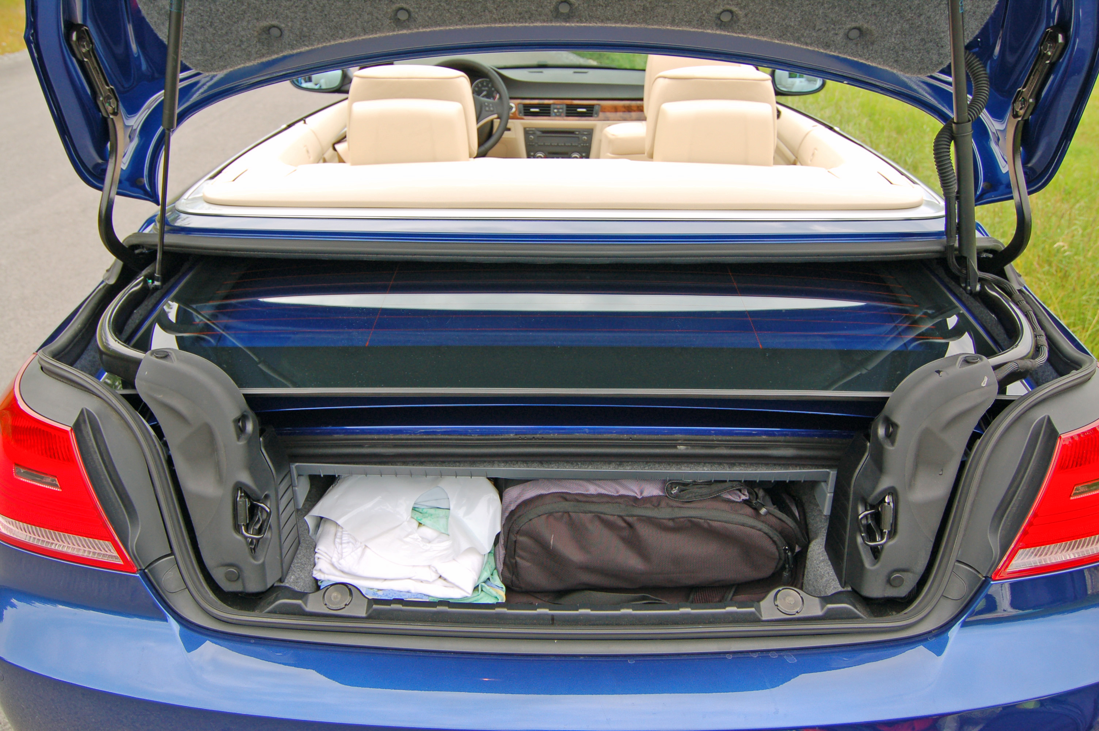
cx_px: 550
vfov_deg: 43.5
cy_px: 366
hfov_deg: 62.0
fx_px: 915
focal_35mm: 30
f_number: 5.6
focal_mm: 20
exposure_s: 1/125
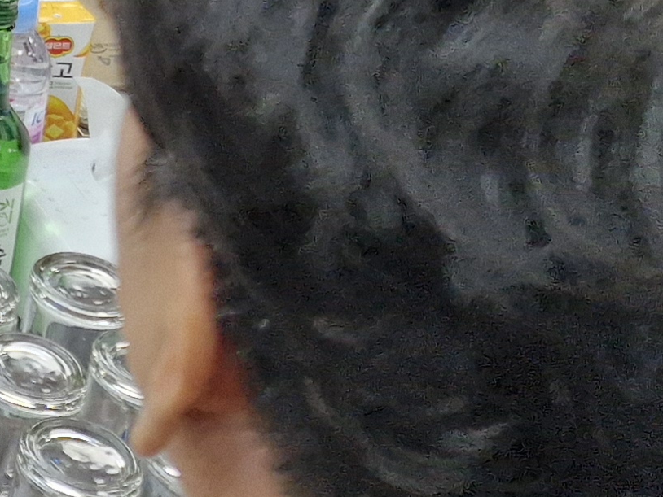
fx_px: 2165
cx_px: -608
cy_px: -577
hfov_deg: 14.7
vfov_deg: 11.5
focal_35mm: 113
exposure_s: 1/120
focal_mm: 5.54
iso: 80
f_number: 1.8
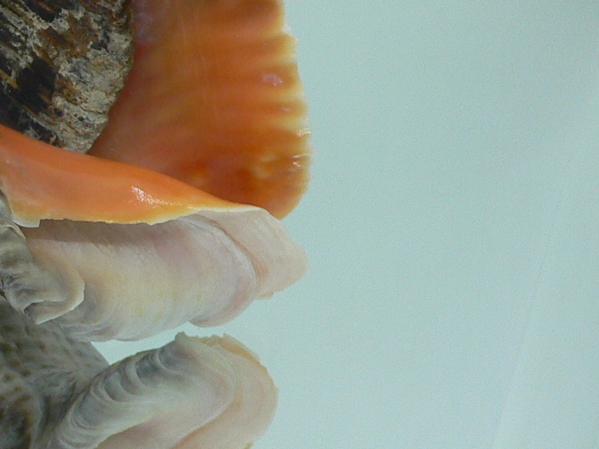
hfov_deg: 22.5
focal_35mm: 81
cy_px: 76
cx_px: -87
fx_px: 1401
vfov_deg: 18.0
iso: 150
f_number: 2.8
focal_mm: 4.6
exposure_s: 1/60
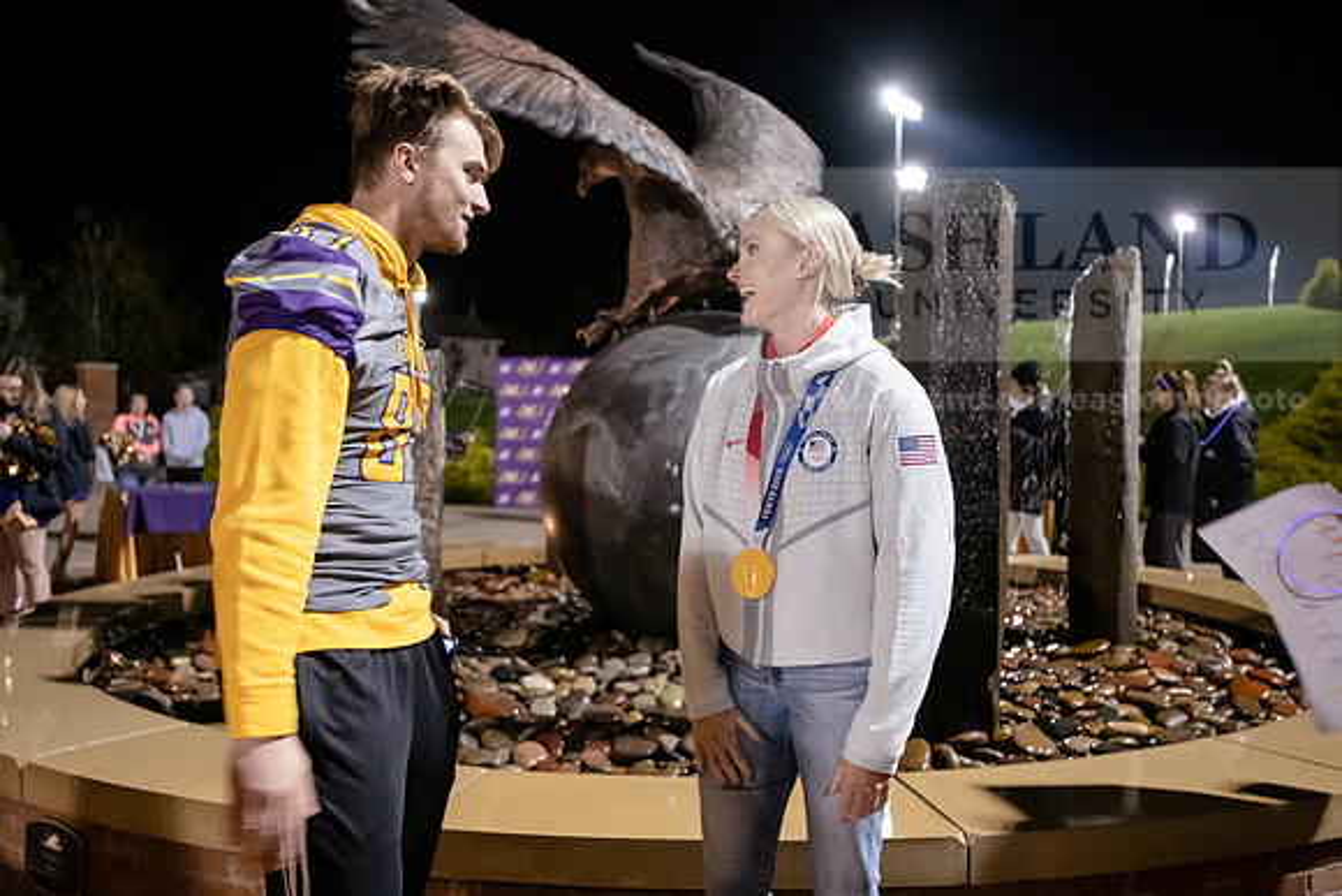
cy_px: 448
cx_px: 671
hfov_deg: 58.7
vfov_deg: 41.1
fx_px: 1193
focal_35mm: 32
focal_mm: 32
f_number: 4
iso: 4000
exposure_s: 1/80
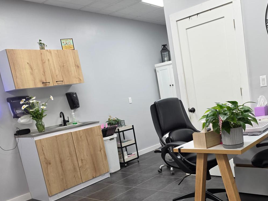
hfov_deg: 53.9
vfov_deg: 42.3
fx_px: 255
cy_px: 135
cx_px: 185
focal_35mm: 33
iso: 125
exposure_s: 1/120
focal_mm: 6.5
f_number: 1.4
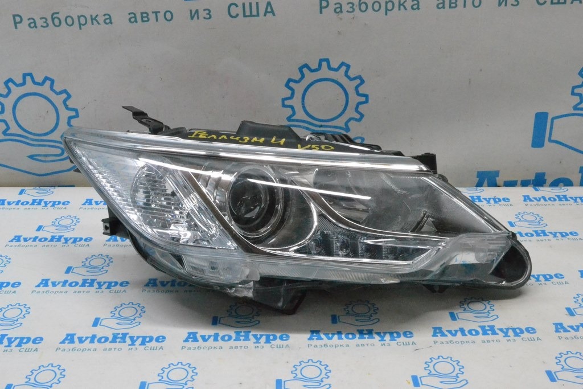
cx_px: 292
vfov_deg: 31.9
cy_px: 194
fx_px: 680
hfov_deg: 46.4
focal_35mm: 42
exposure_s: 1/100
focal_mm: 28
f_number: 14
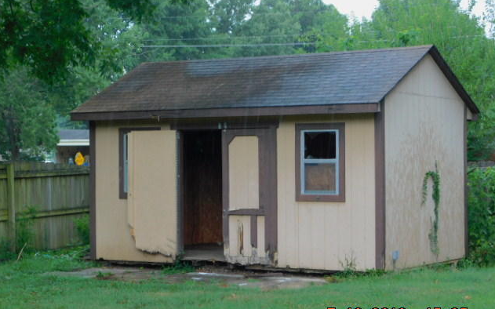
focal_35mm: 86
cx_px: 249
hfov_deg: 24.1
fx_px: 1160
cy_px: 166
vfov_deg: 15.2
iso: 125
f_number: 4.4
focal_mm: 14.2
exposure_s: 1/60
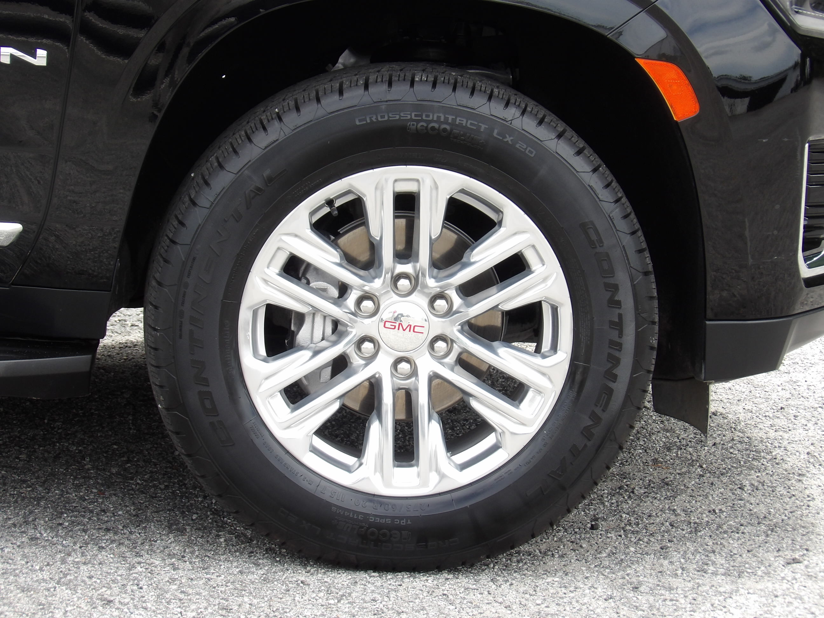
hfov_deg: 13.8
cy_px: 309
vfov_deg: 10.4
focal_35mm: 143
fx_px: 3404
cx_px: 412
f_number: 4.3
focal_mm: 25.6
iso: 100
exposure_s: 1/151
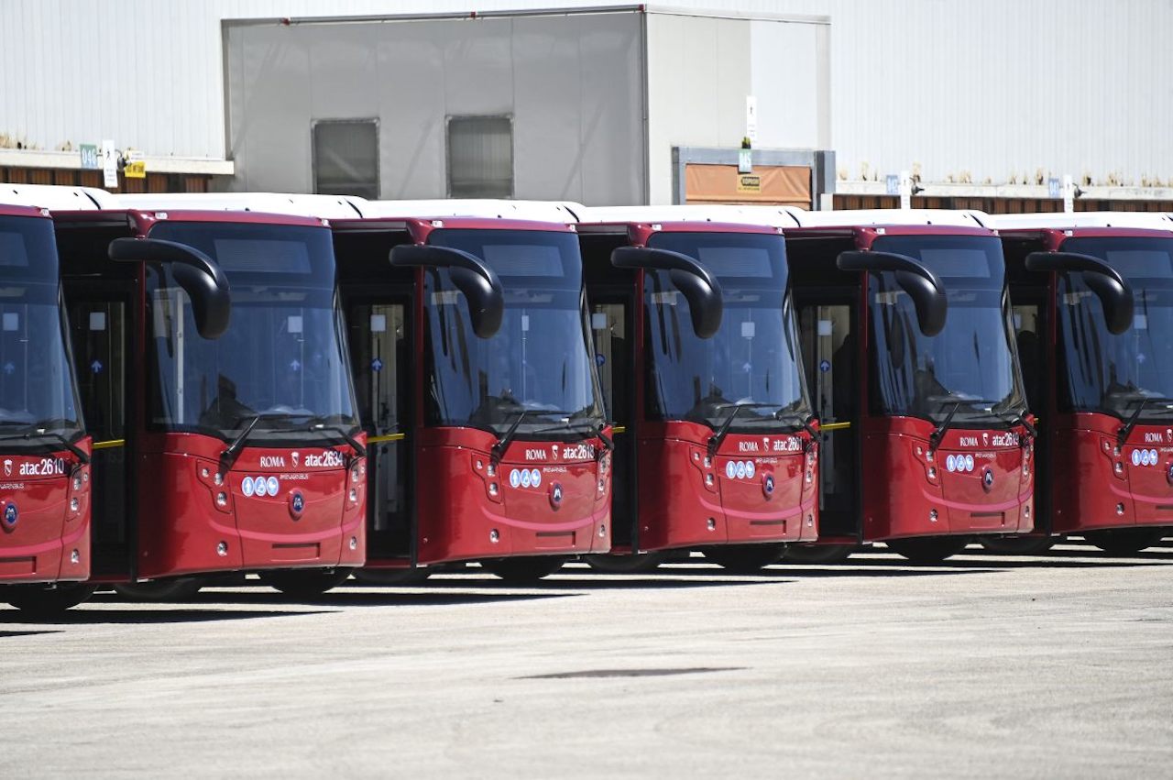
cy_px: 390
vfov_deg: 4.6
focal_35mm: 300
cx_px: 586
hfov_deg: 6.9
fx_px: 9766
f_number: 5.6
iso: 400
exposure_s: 1/1600
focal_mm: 300
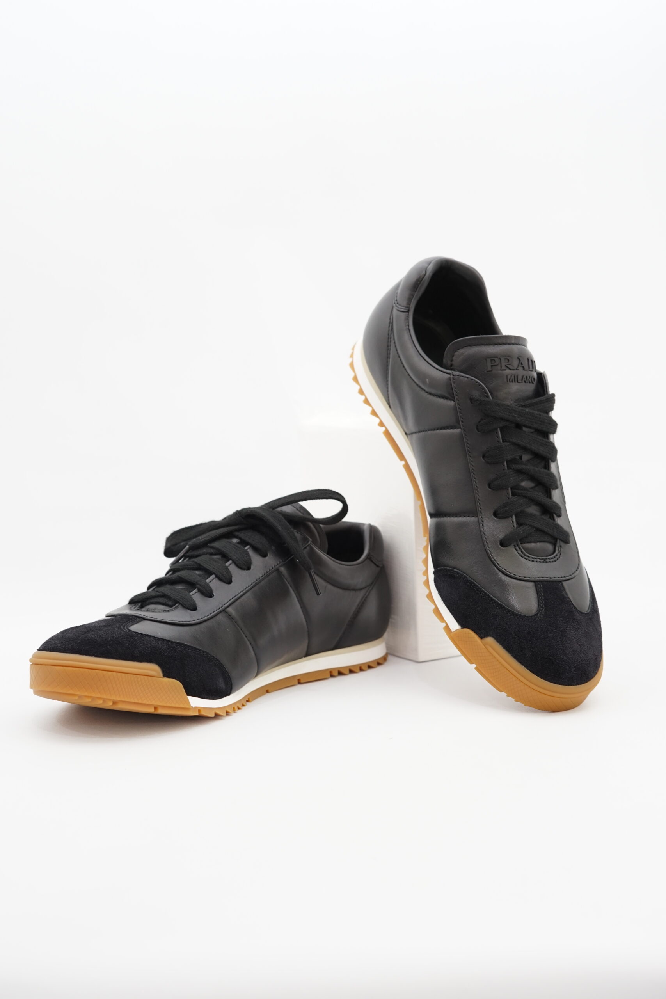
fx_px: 1387
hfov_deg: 27.0
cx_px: 333
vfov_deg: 39.6
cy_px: 500
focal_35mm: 50
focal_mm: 50
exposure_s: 1/10
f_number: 6.3
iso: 640
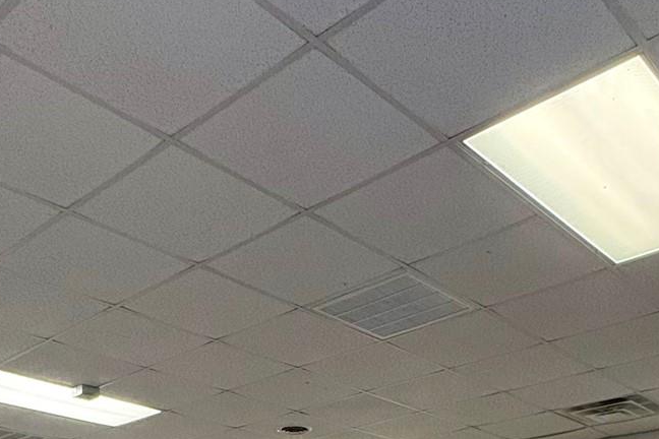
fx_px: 842
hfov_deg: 42.7
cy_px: 637
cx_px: 310
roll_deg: +0.7
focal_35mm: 46
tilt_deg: +1.1
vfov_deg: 23.9
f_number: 2.2
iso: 200
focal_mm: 2.22
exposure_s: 1/120
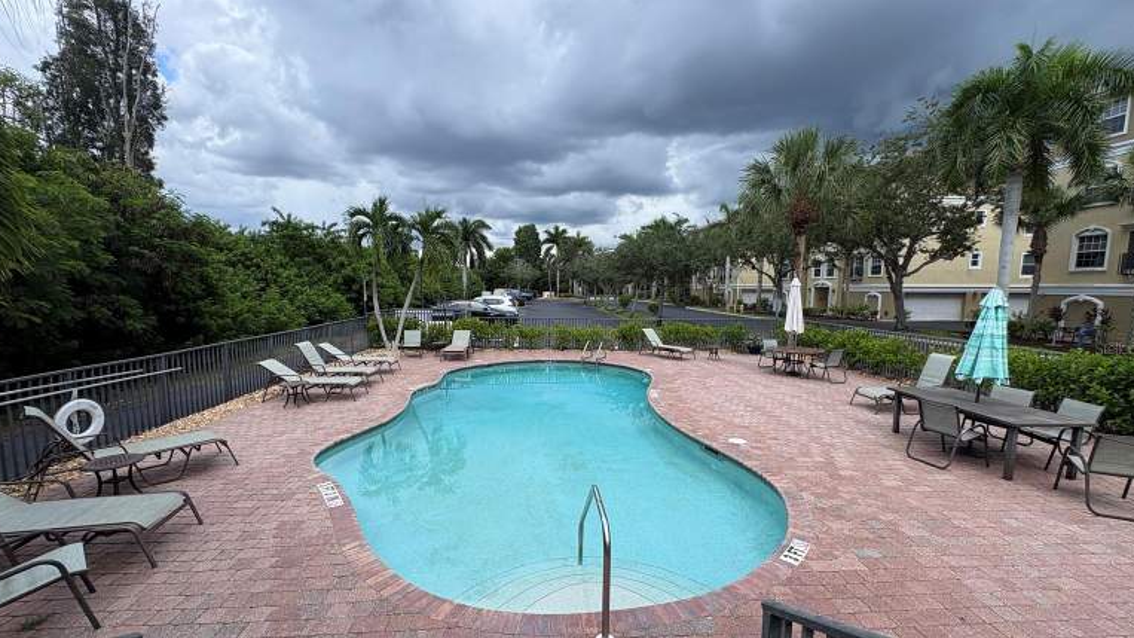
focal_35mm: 16
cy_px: 348
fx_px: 481
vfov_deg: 66.9
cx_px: 571
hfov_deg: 99.4
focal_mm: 2.22
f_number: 2.2
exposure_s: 1/488
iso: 40
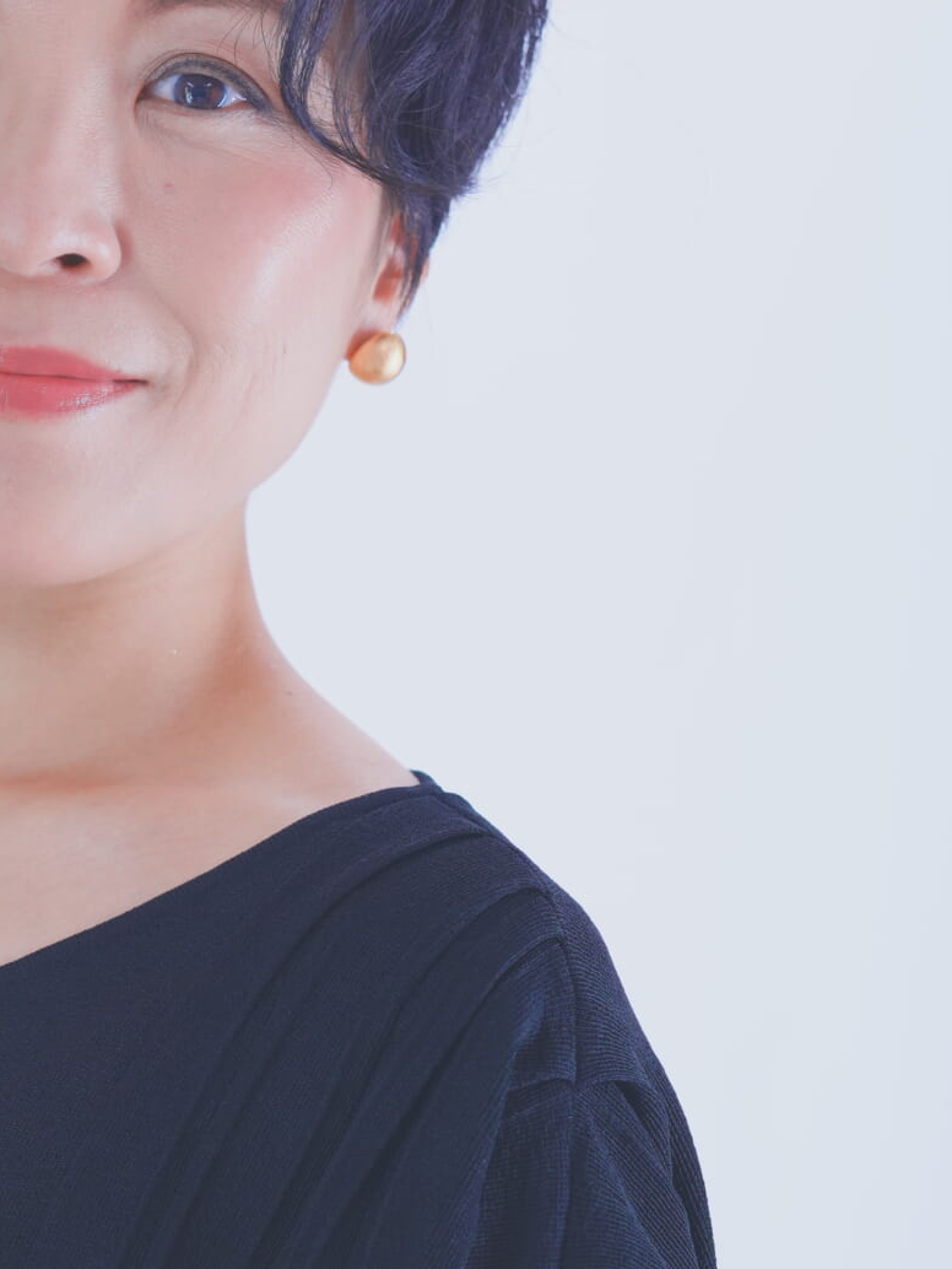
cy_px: 903
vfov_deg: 16.5
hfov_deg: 12.4
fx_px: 4362
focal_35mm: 119
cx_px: 181
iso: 500
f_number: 4
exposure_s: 1/125
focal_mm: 50
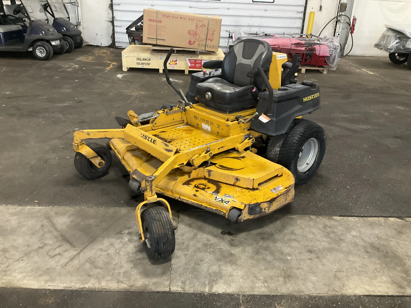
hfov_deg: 61.7
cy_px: 154
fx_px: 344
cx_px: 206
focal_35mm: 29
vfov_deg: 48.2
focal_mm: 3
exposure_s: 1/60
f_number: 1.8
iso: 250
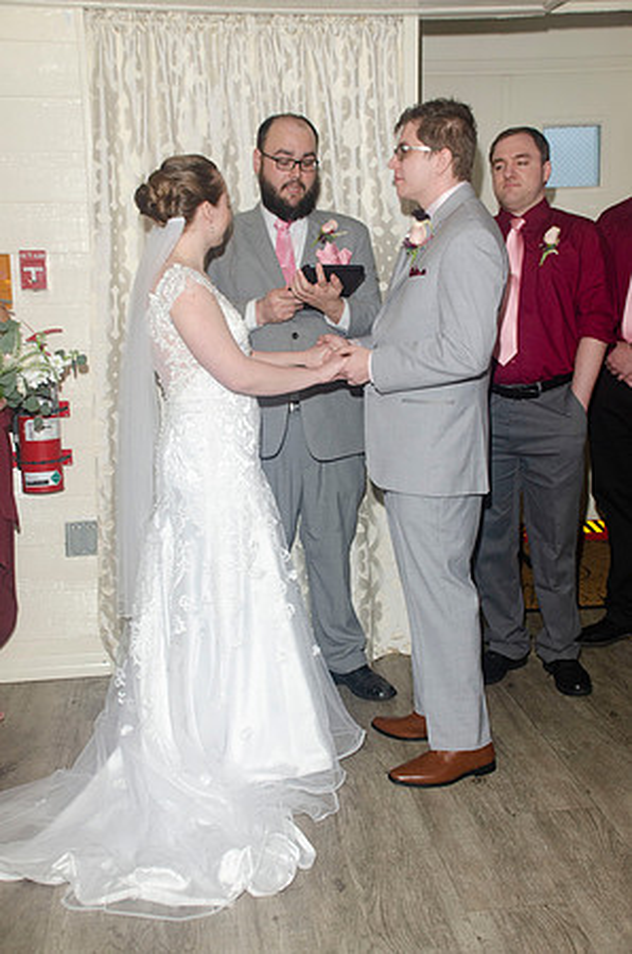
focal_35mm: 46
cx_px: 316
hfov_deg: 28.8
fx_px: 1230
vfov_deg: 42.4
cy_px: 477
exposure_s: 1/60
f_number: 5.6
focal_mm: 31
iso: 400
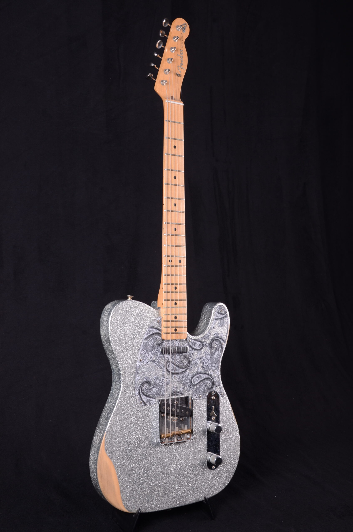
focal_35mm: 42
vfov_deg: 46.5
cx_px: 176
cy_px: 266
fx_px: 620
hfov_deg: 31.8
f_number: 13
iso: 200
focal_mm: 28
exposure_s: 1/200
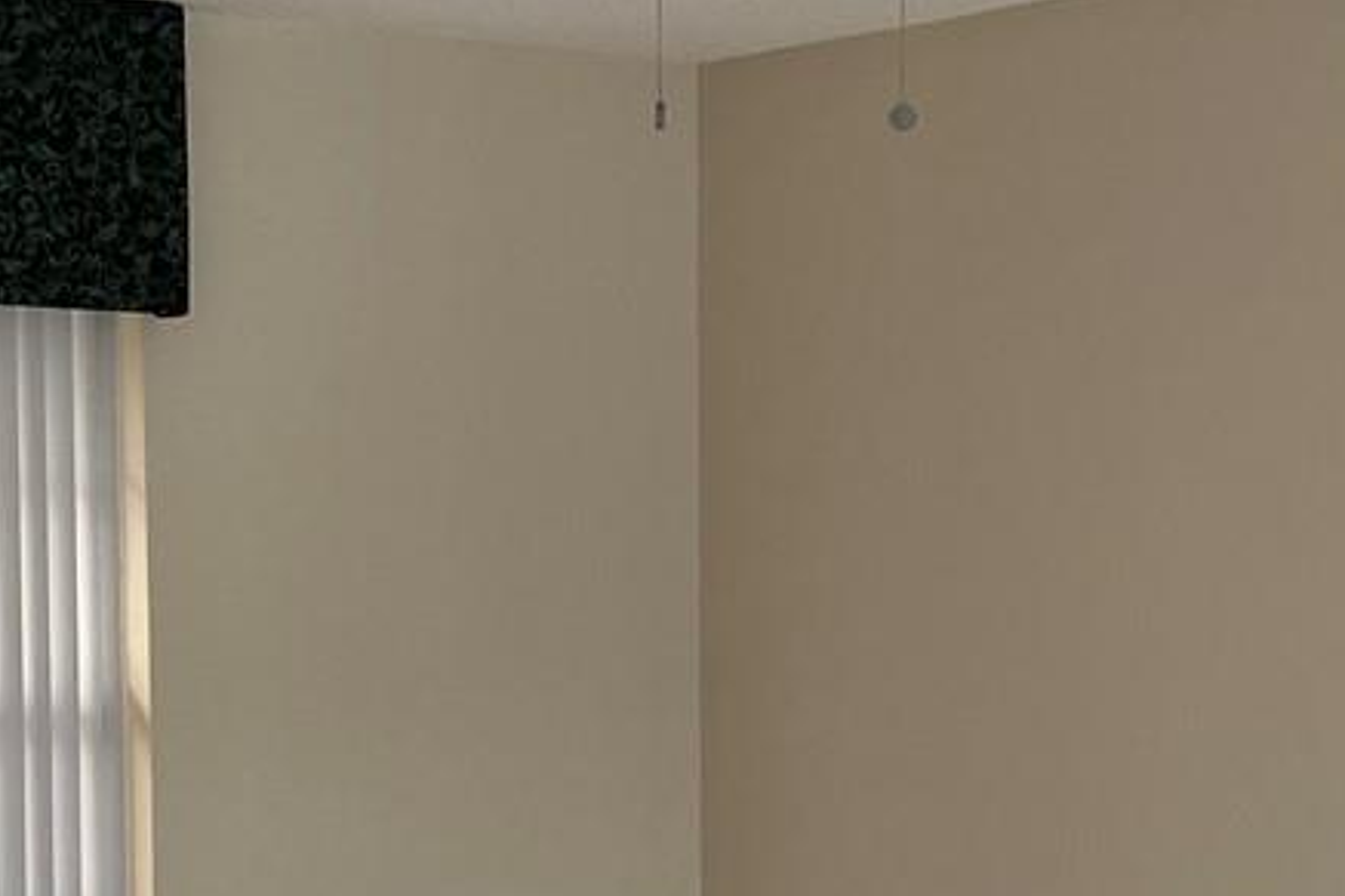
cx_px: 933
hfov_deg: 20.5
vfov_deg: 13.7
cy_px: 853
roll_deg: -0.1
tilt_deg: -5.0
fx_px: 3697
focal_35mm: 99
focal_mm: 4.25
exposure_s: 1/121
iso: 80
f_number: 1.8
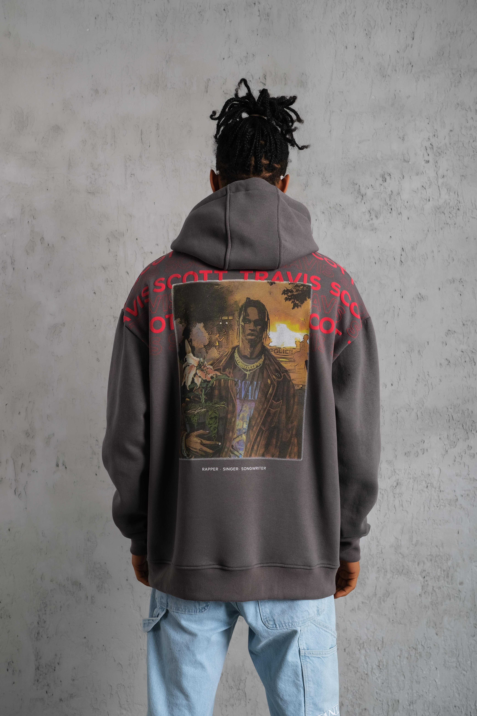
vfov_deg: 54.4
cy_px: 358
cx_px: 238
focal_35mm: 35
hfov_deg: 37.9
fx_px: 696
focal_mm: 23
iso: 160
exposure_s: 1/160
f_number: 5
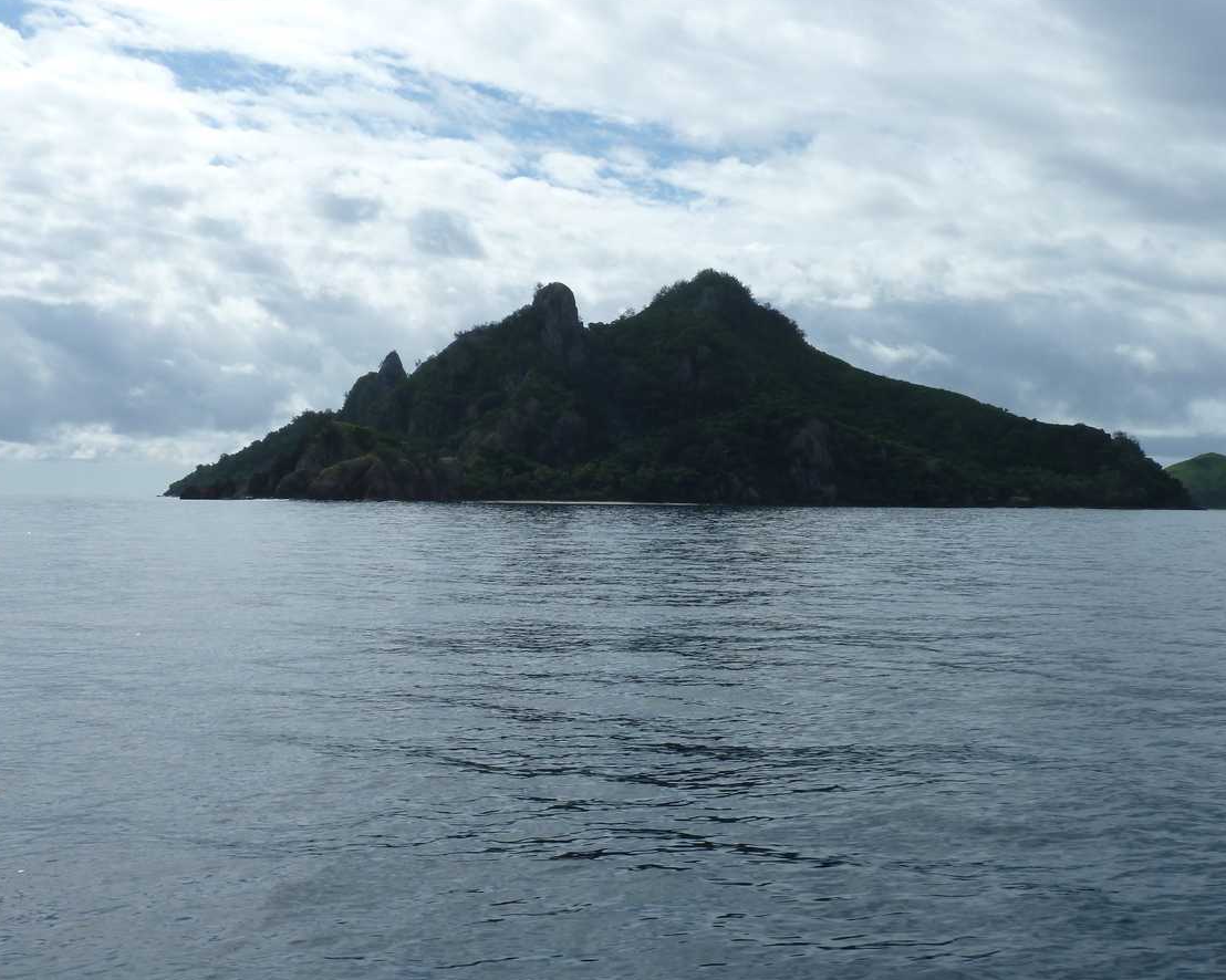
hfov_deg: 49.1
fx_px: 1342
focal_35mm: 37
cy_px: 490
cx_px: 634
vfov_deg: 40.1
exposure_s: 1/640
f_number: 5.6
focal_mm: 5.7
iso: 80
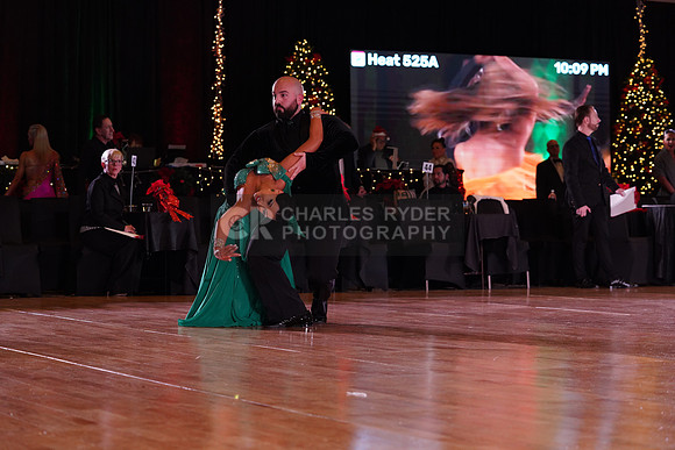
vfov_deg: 15.2
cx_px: 338
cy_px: 225
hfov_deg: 22.6
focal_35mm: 90
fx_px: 1688
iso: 2500
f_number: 4.5
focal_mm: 90
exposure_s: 1/200
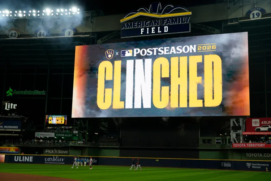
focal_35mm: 50
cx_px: 136
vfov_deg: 27.0
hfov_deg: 39.6
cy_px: 90
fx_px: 376
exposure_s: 1/3200
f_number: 2
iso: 1000
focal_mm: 50
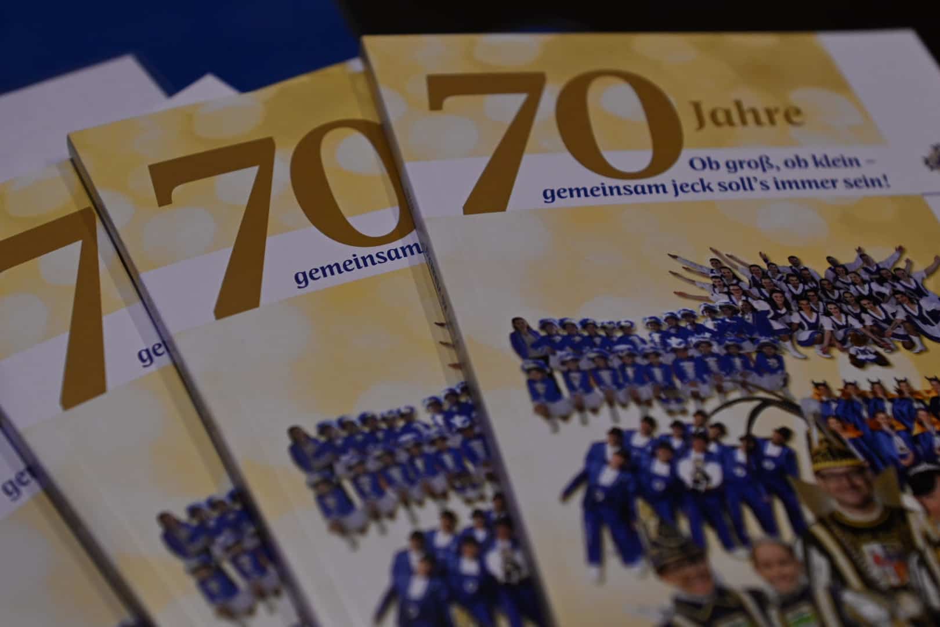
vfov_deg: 20.6
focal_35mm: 66
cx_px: 470
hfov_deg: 30.5
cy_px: 314
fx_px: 1723
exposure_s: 1/125
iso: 1600
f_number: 4.5
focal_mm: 44
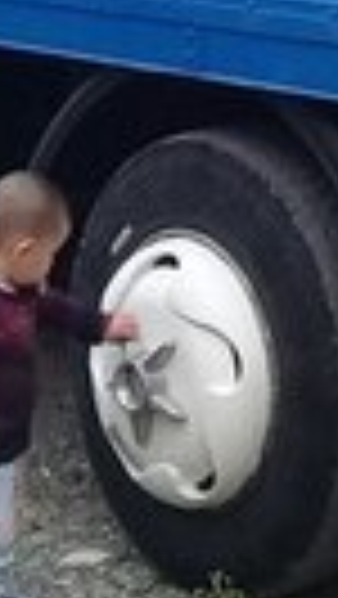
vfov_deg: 12.1
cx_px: 563
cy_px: -384
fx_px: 2656
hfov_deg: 7.1
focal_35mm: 167
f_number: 2.2
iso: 50
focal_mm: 3.3
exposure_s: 1/140
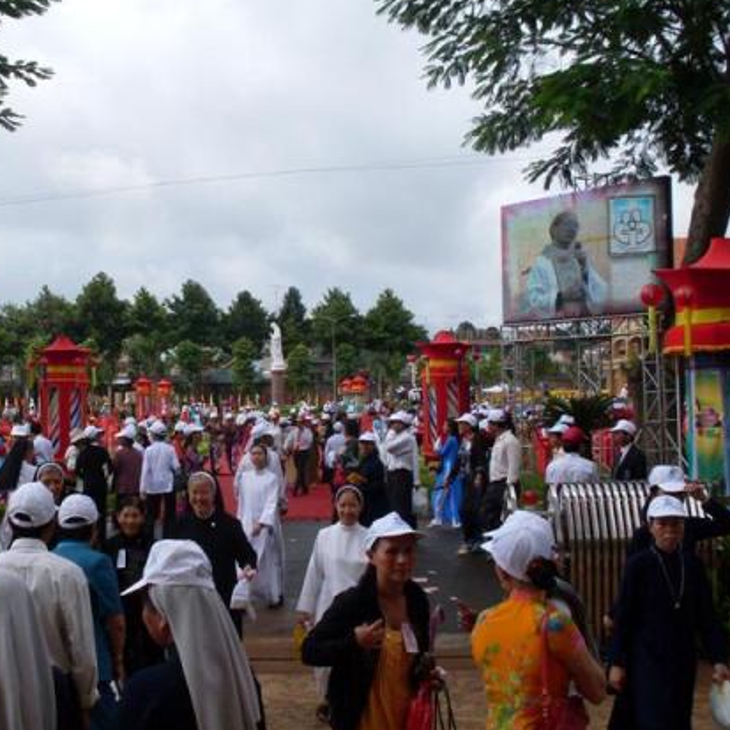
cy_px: 341
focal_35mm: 52
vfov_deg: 32.8
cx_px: 232
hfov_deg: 32.5
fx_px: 1241
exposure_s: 1/350
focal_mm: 6.3
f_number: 8.4
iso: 200
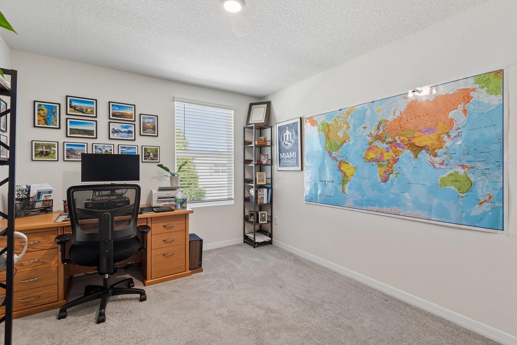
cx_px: 271
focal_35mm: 16
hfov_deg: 96.7
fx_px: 230
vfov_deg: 73.7
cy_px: 167
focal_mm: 10
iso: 100
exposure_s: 1/1.67
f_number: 7.1
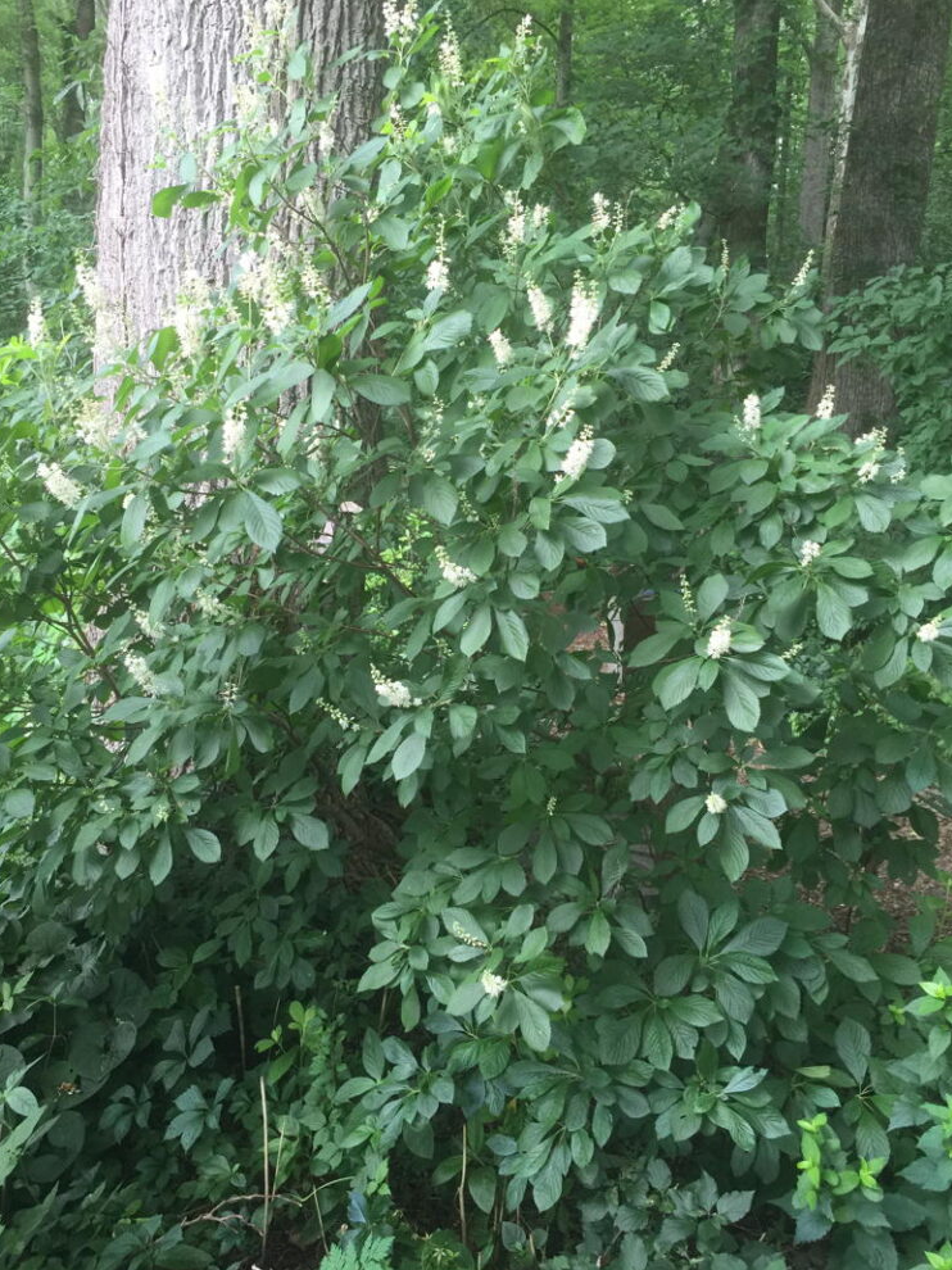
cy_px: 625
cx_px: 463
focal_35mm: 30
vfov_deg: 60.0
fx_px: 1101
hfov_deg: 46.8
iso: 32
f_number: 2.2
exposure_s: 1/40
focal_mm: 4.15
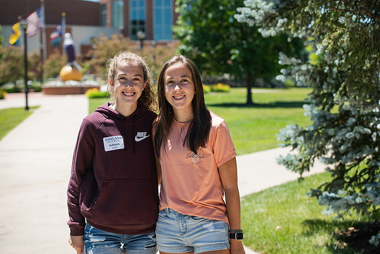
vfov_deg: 19.5
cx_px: 190
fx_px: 739
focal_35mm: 70
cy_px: 127
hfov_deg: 28.8
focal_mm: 70
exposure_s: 1/500
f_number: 4
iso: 80
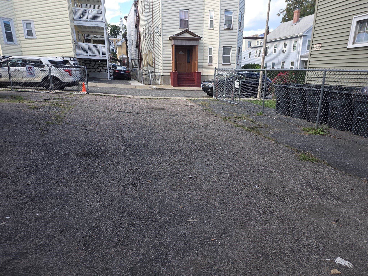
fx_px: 245
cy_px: 138
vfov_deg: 58.9
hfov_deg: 73.9
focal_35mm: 23
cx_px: 184
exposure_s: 1/202
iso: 12
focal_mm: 6.25
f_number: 1.7
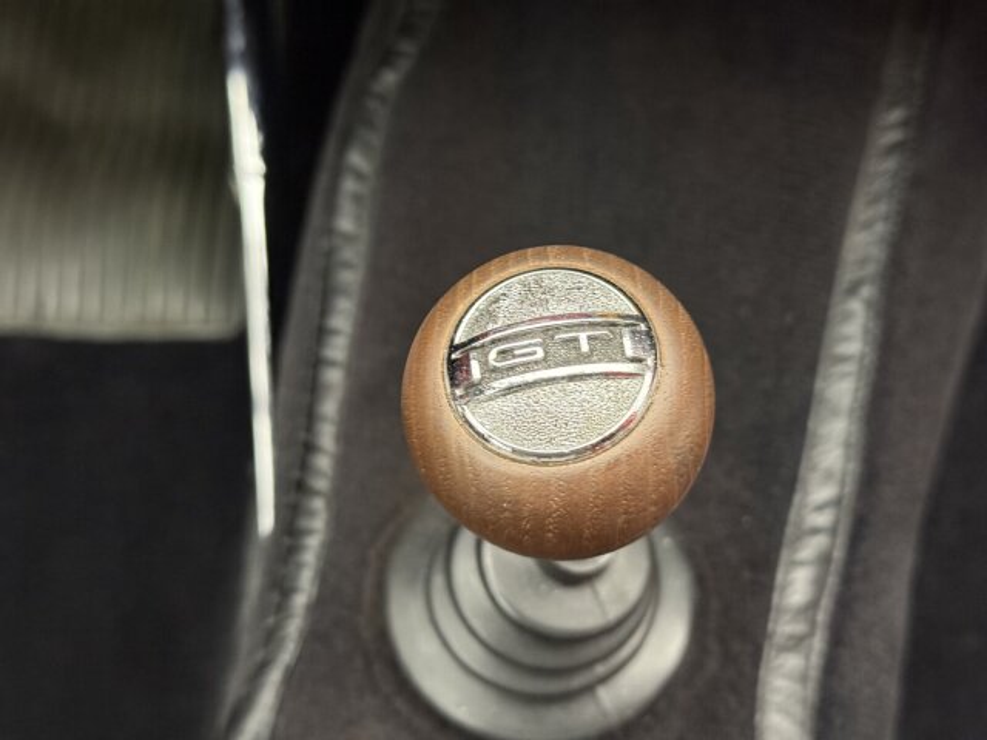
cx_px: 494
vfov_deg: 30.3
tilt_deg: -67.7
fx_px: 1369
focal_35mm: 48
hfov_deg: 39.7
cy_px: 370
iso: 400
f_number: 1.78
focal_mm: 6.76
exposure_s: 1/25
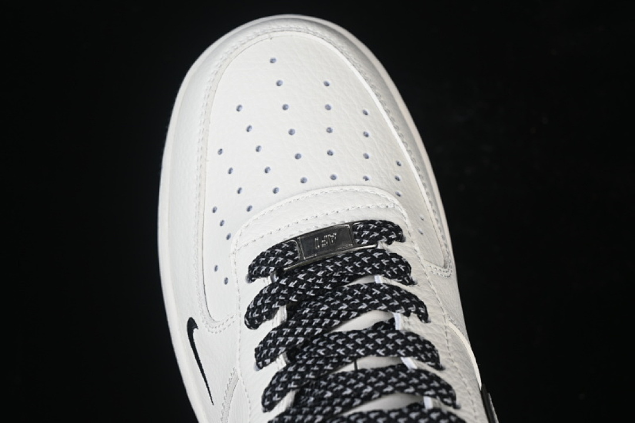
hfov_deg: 27.0
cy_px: 212
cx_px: 318
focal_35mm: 75
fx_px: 1323
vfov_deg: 18.2
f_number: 7.1
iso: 160
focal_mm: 50
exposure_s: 1/80
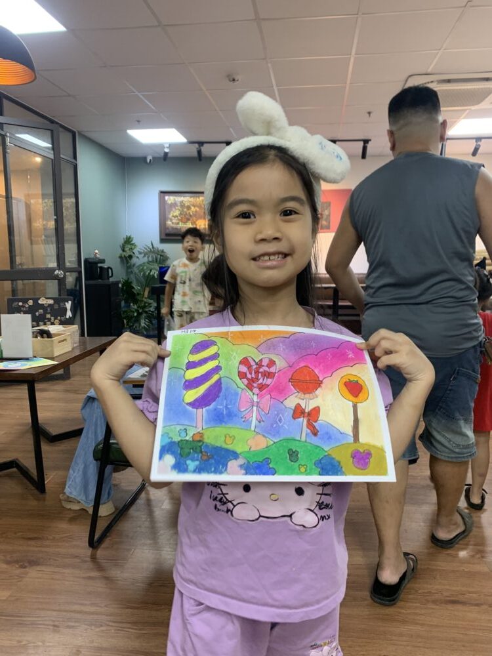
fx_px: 493
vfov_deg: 67.3
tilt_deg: -8.2
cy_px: 328
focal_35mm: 26
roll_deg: +0.6
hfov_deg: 53.1
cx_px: 246
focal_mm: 4.25
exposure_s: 1/50
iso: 80
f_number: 1.8
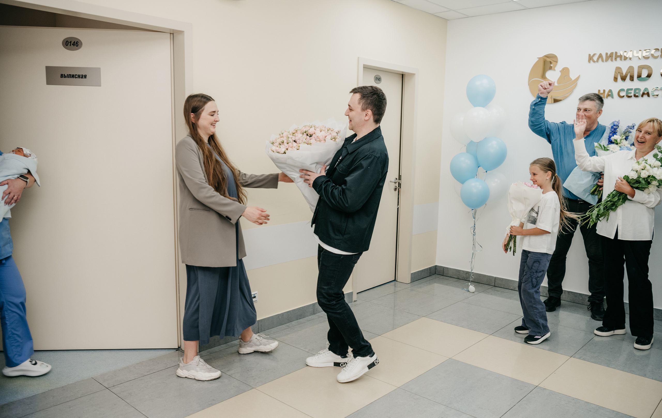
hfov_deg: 63.1
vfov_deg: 42.3
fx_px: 539
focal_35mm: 30
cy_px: 223
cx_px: 335
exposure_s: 1/200
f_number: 4
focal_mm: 29
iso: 320
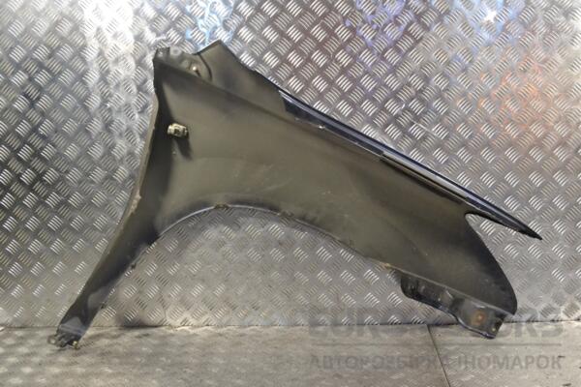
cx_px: 290
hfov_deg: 45.0
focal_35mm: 44
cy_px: 194
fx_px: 702
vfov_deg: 30.8
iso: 3200
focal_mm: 29
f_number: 8
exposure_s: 1/200
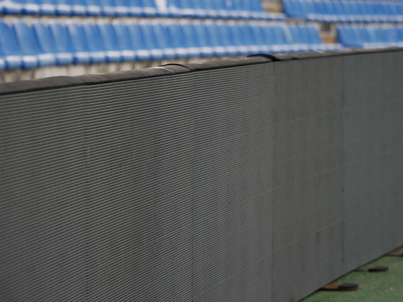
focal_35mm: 164
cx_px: 202
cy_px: 151
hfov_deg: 12.0
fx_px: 1909
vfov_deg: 9.1
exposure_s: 1/1600
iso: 640
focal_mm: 82
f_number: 2.8
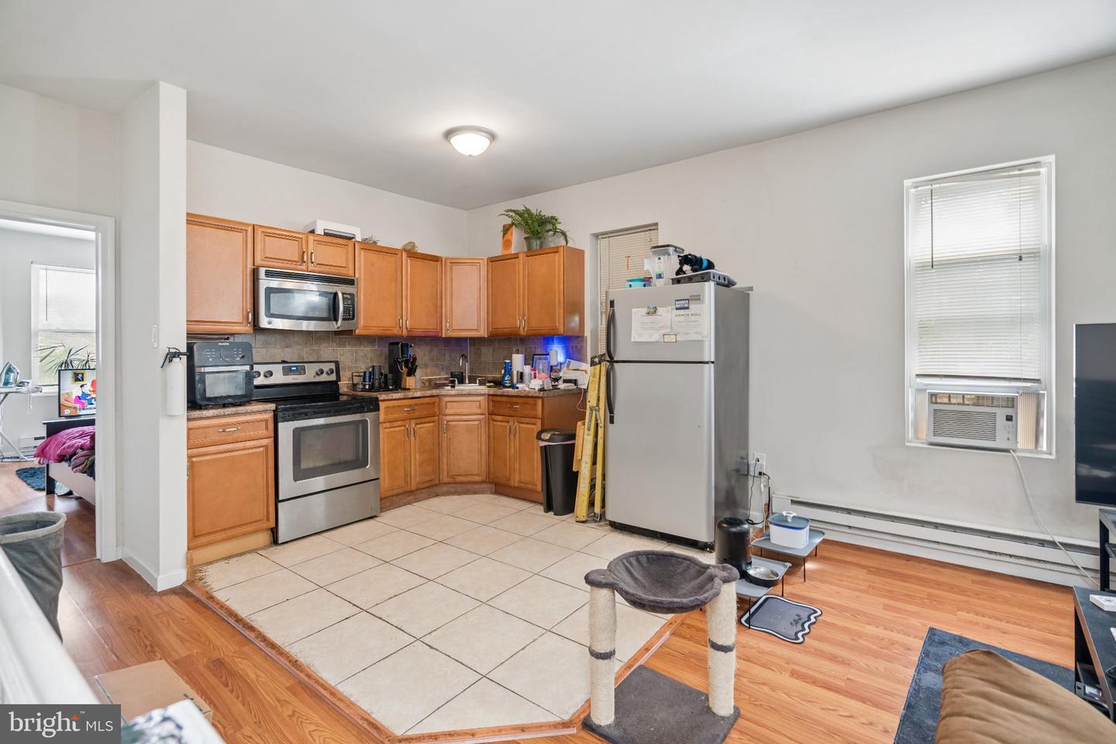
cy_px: 372
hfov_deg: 96.7
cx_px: 558
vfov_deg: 73.7
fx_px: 496
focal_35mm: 16
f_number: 4
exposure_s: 1/3.33
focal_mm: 16
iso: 200
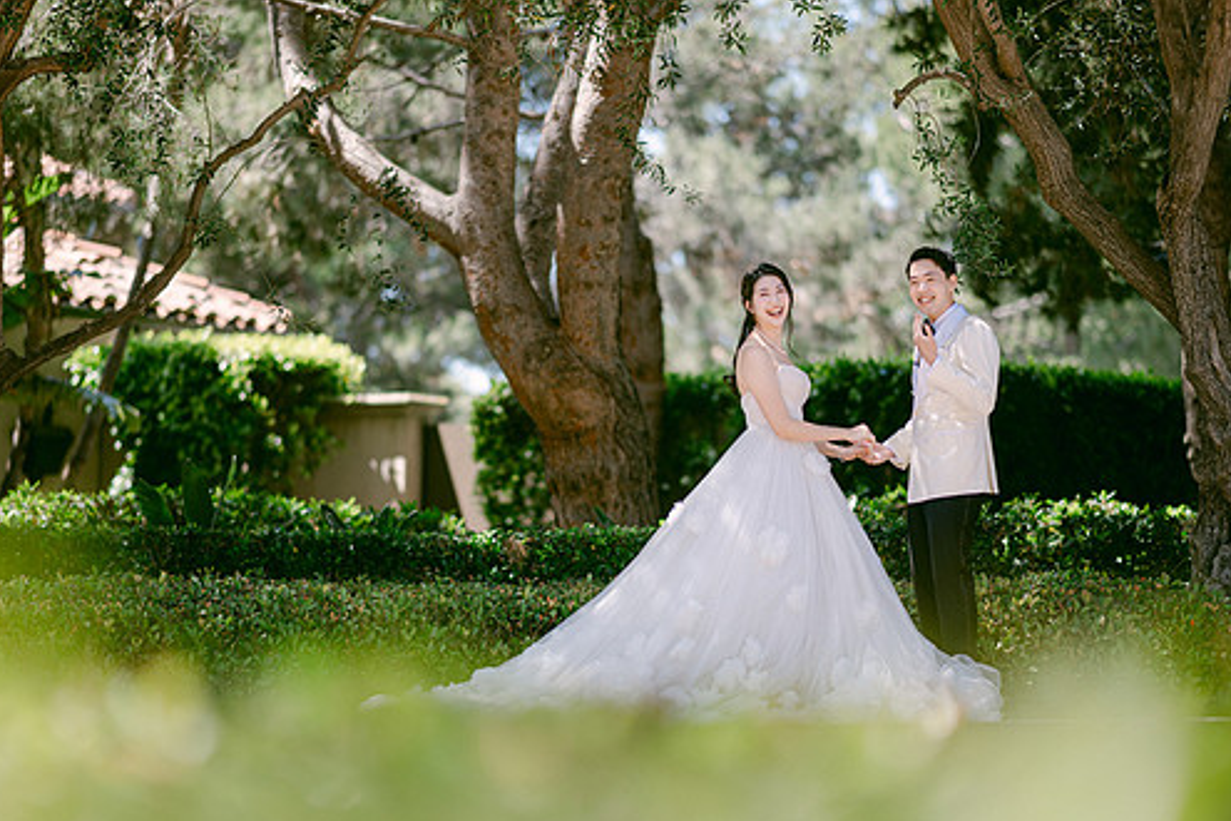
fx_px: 4206
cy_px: 479
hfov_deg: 16.7
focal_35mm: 123
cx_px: 565
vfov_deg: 11.1
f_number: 1.4
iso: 64
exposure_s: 1/1250
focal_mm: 105
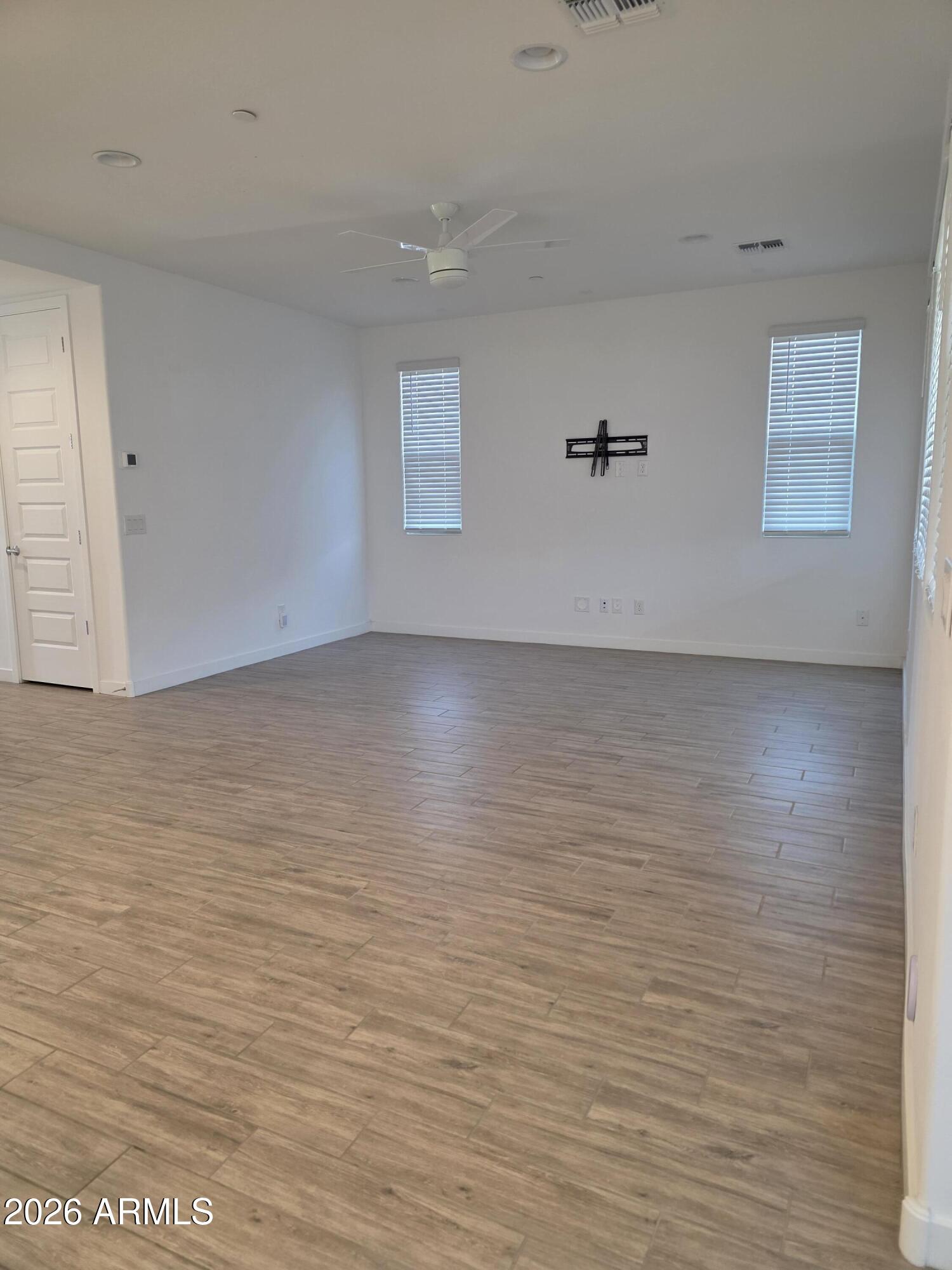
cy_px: 635
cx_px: 476
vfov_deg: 73.9
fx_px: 843
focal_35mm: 23
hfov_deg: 58.9
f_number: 1.7
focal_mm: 6.3
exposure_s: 1/120
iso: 320
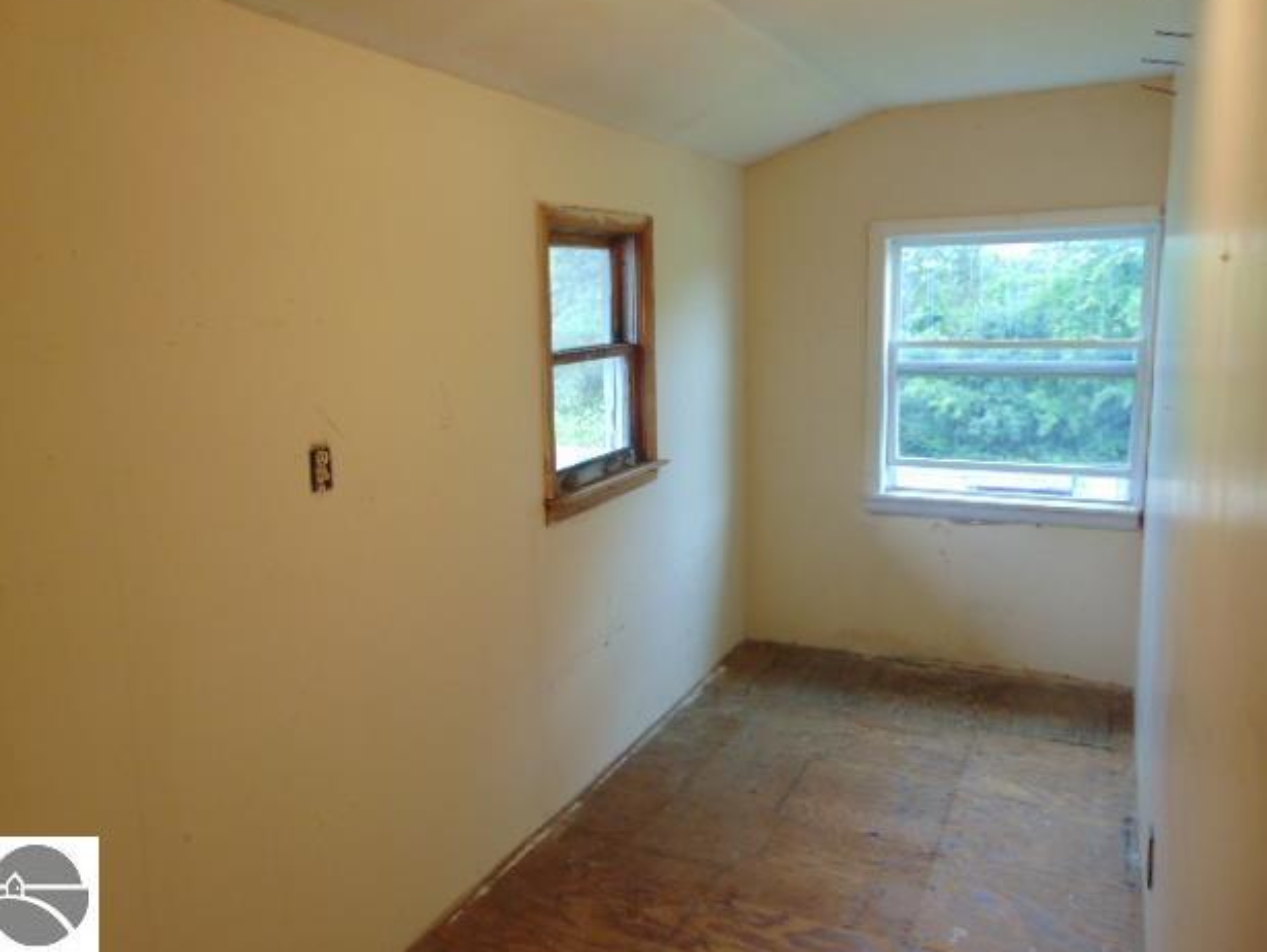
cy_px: 464
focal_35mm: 26
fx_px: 952
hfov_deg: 67.3
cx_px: 624
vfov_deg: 53.1
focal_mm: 4.5
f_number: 3
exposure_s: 1/30
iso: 160
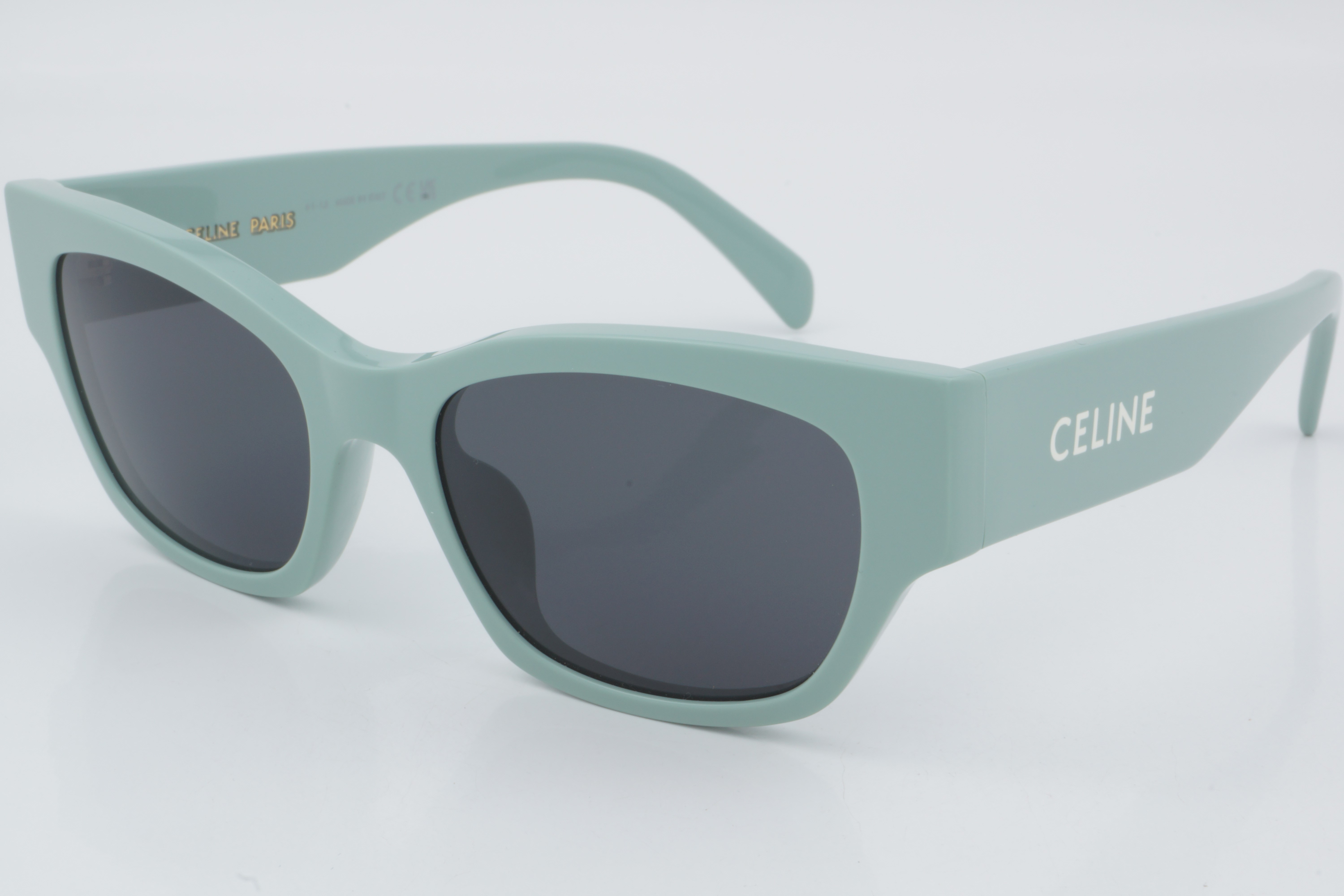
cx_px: 672
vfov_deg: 16.6
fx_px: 3080
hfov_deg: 24.6
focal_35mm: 82
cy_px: 448
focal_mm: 55
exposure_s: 1/3
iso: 100
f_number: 32
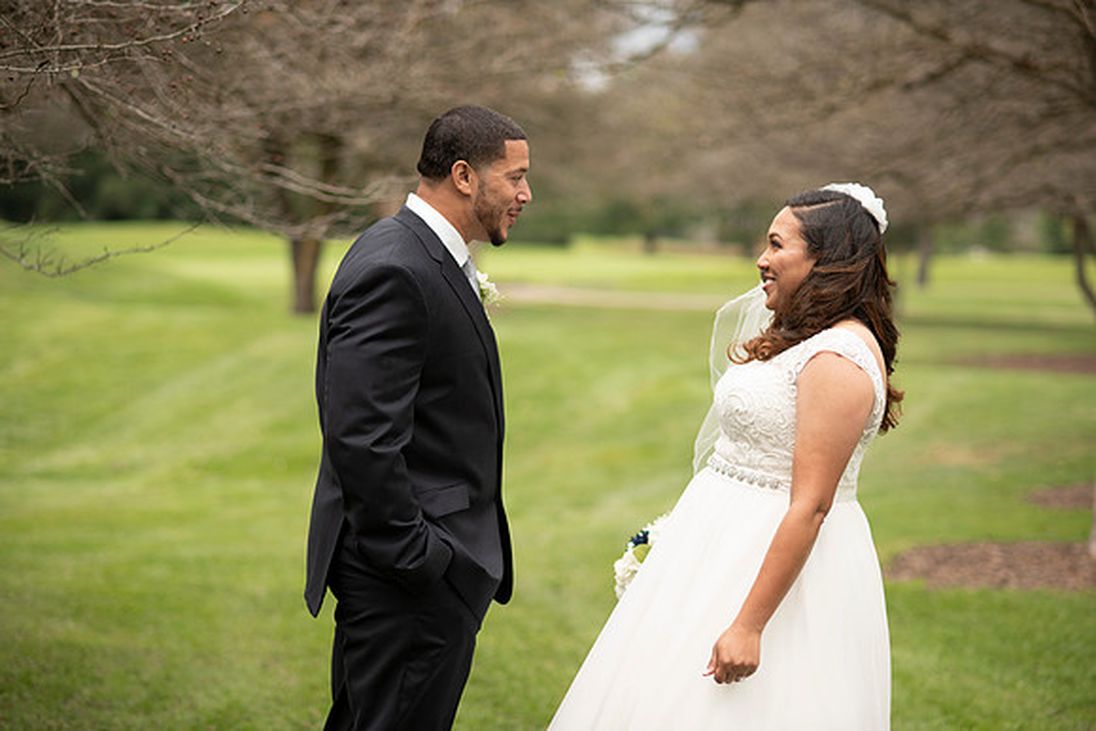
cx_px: 548
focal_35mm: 85
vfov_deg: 16.1
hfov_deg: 23.9
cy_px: 366
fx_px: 2588
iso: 125
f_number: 2.2
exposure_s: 1/400
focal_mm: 85
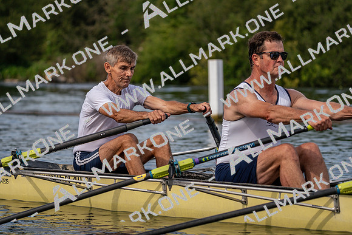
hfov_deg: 10.3
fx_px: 1956
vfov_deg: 6.9
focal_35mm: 200
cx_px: 176
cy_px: 118
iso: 250
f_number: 5.6
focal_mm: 200
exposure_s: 1/1600
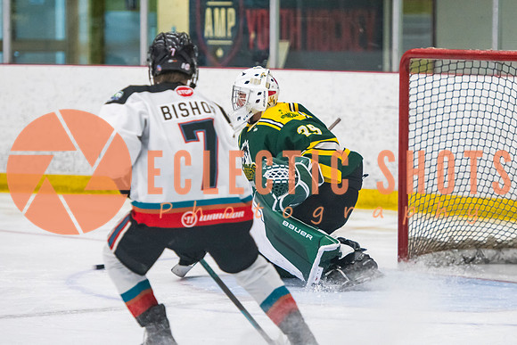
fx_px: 3315
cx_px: 288
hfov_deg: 8.9
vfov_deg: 6.0
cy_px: 144
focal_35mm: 231
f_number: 3.2
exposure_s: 1/640
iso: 2500
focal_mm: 145
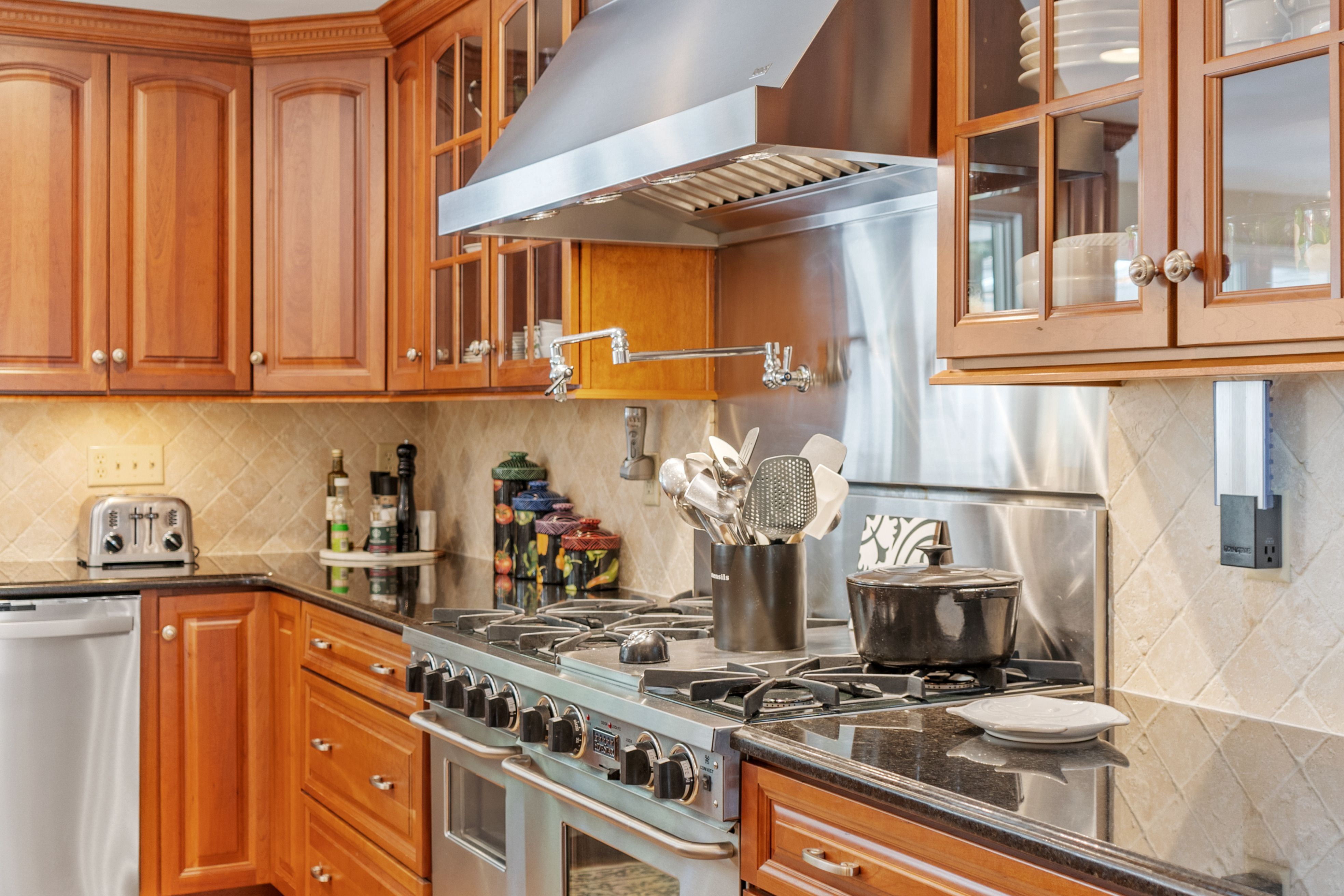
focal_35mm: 42
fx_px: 1568
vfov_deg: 31.9
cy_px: 448
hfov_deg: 46.4
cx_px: 672
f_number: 3.5
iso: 400
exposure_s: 1/5
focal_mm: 28
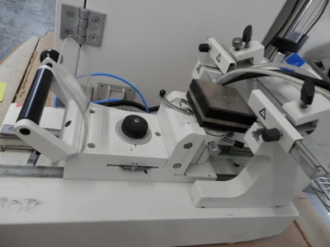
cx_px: 165
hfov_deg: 69.4
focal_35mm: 25
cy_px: 124
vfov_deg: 54.9
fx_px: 238
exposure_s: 1/20
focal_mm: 4.5
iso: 200
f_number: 3
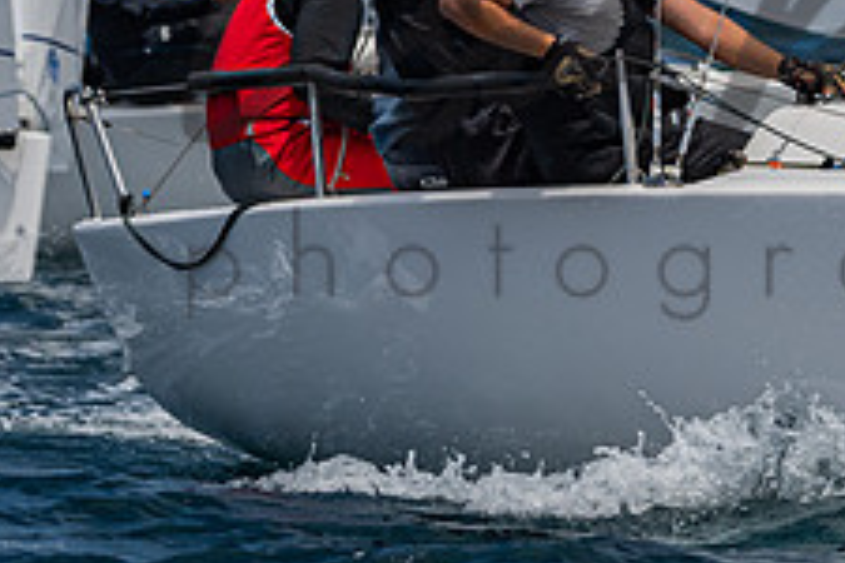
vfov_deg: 1.9
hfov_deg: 2.9
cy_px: 49
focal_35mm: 719
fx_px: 16875
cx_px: 987
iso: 400
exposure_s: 1/2500
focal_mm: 200
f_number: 6.3
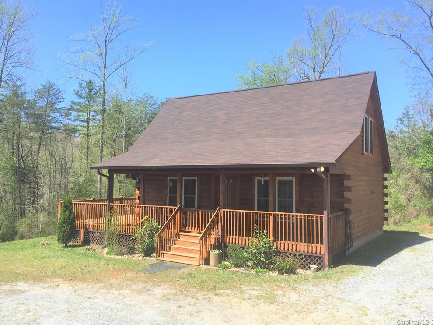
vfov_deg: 46.8
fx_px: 375
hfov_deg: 60.0
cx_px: 222
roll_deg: -1.2
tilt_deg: -1.0
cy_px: 158
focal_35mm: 30
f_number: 2.2
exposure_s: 1/989
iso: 32
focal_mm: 4.15
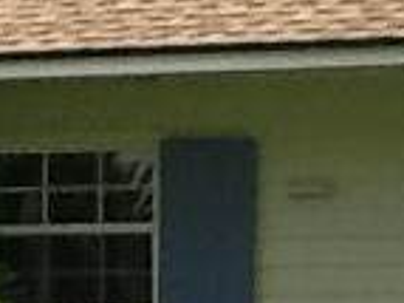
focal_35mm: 295
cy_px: 317
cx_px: 514
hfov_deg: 6.7
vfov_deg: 5.0
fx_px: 3440
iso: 40
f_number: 2.4
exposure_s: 1/1070
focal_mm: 2.03
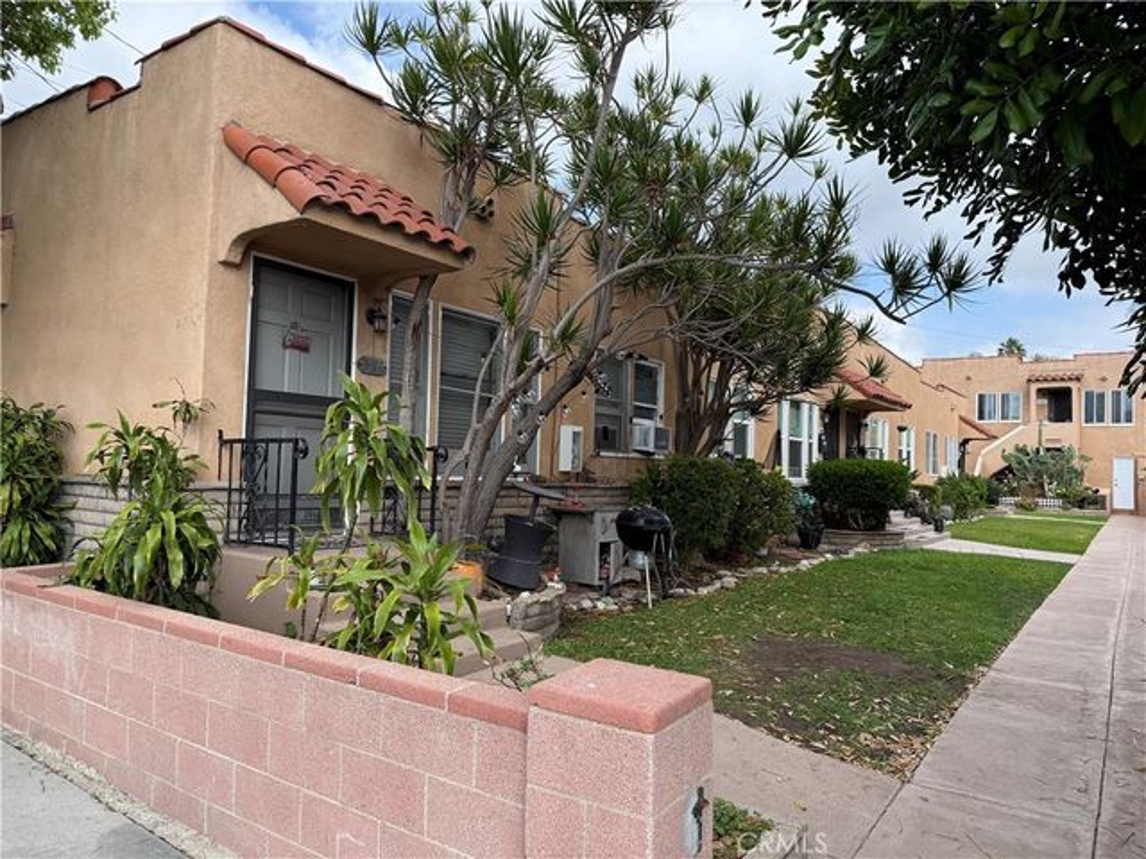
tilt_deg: +2.1
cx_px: 573
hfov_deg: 71.6
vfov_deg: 56.8
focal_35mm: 24
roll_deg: -1.5
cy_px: 430
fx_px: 795
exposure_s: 1/2110
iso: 100
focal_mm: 6.76
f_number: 1.78
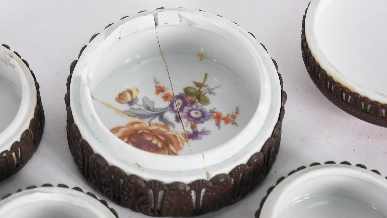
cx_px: 165
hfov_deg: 18.3
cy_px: 86
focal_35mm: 117
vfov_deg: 10.4
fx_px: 1201
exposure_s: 1/50
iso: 200
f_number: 6.3
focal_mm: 48
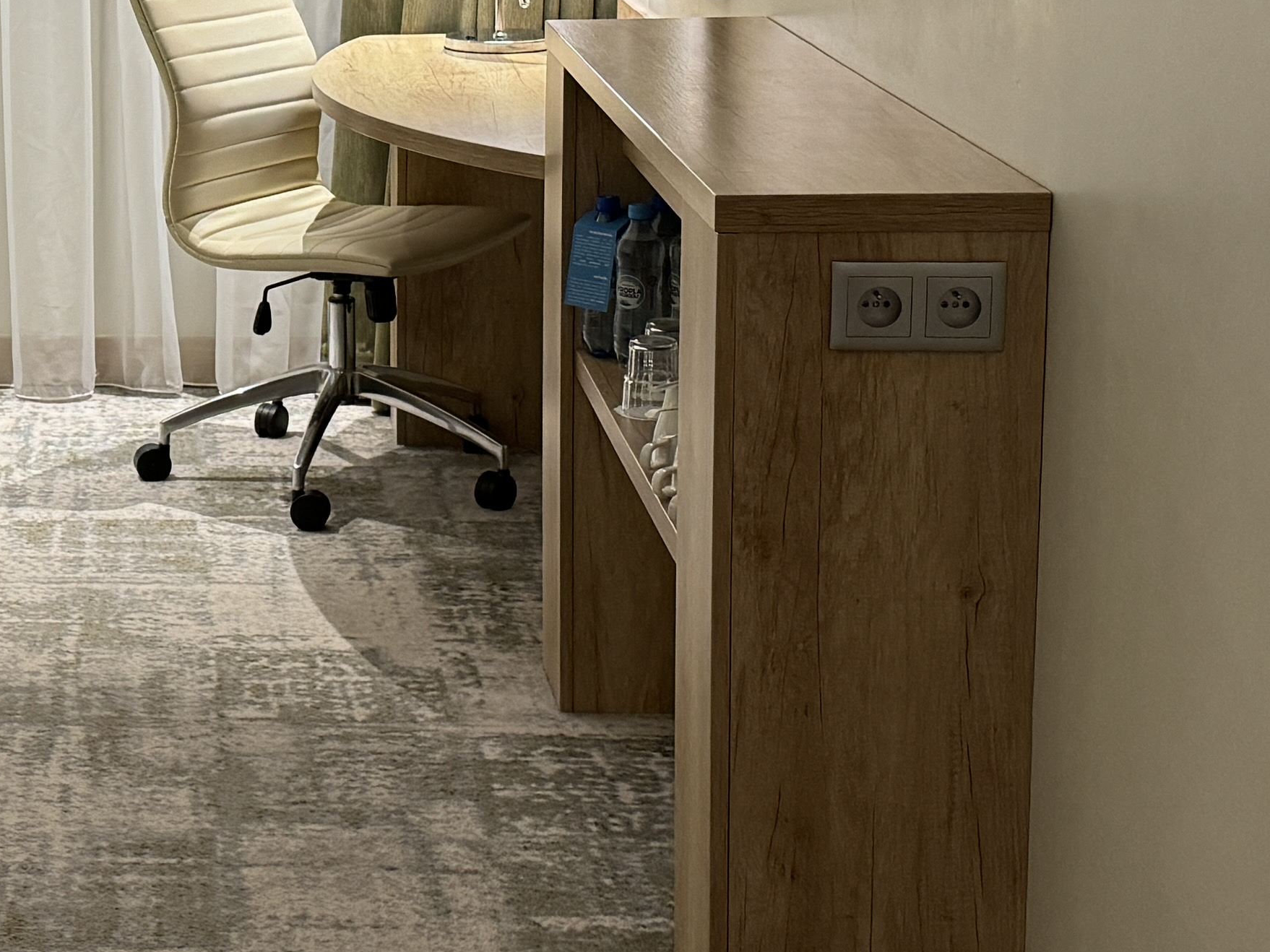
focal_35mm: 78
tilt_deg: -9.7
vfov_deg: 18.7
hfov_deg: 23.8
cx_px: -36
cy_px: 169
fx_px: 2861
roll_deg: +1.3
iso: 320
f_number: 1.78
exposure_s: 1/60
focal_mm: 6.86
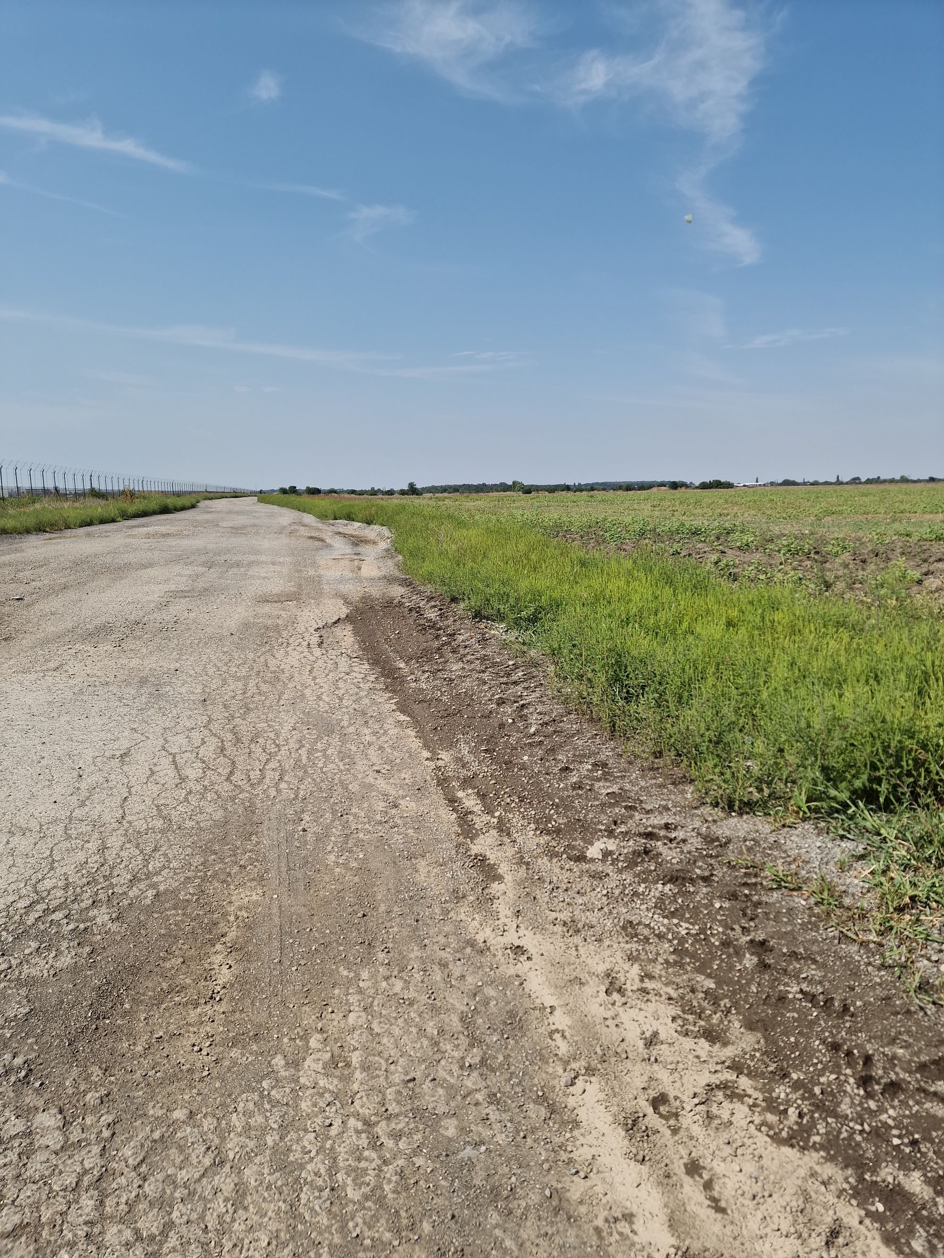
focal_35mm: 23
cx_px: 472
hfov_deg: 58.9
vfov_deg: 73.9
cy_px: 629
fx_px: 836
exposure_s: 1/1748
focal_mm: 6.4
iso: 50
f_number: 1.8
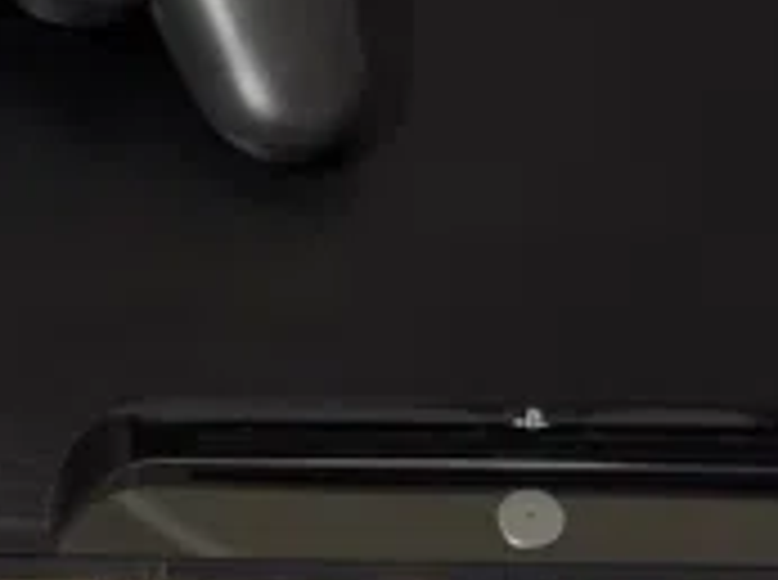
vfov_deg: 16.4
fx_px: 1996
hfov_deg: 21.7
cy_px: 450
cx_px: 126
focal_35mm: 89
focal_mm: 6.86
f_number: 1.78
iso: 1000
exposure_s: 1/33
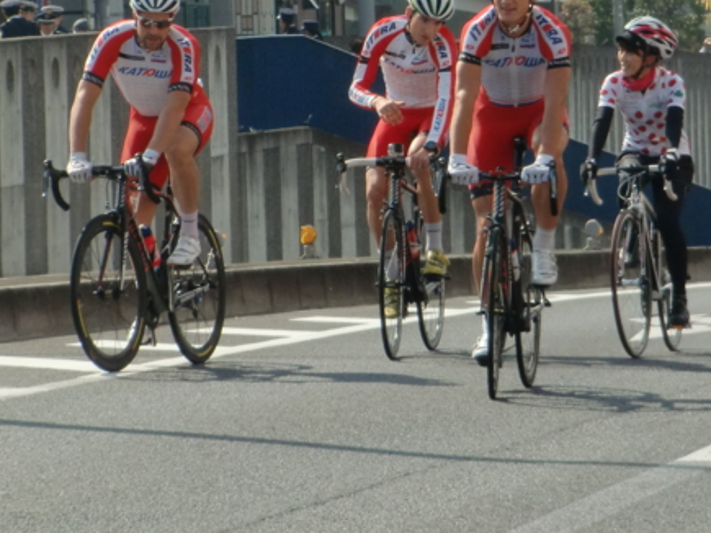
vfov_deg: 4.8
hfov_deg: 6.4
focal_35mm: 309
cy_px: 110
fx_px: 6345
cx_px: 485
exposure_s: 1/1000
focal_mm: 30.1
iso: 125
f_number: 4.8
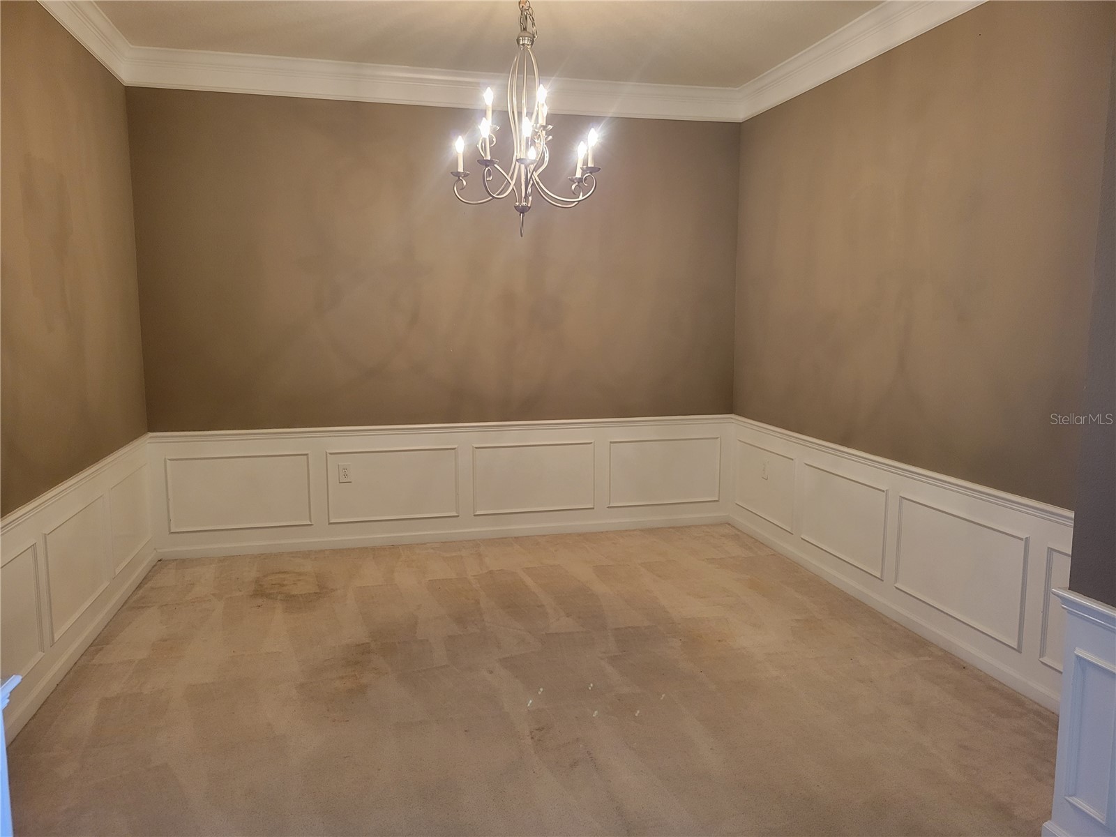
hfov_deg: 67.3
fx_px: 838
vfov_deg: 53.1
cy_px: 418
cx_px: 558
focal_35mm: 26
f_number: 1.8
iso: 320
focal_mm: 5.4
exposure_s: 1/40
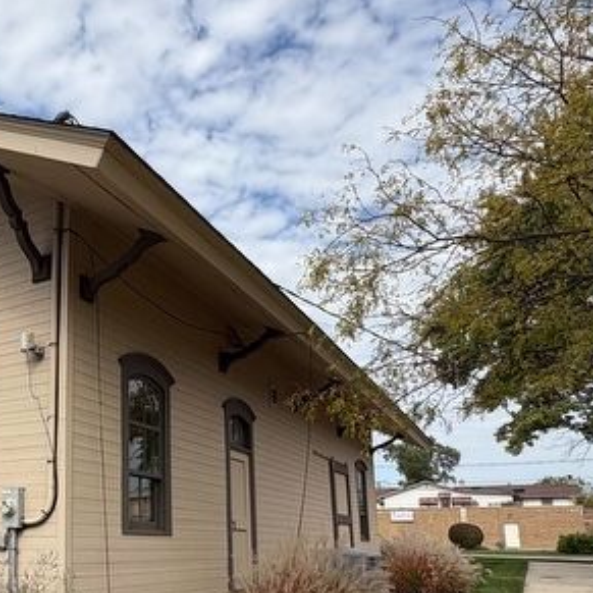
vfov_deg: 47.0
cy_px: 432
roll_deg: -0.5
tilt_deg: +9.2
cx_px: 35
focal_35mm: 34
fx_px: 659
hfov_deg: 43.3
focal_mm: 2.22
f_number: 2.2
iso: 50
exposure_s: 1/1506
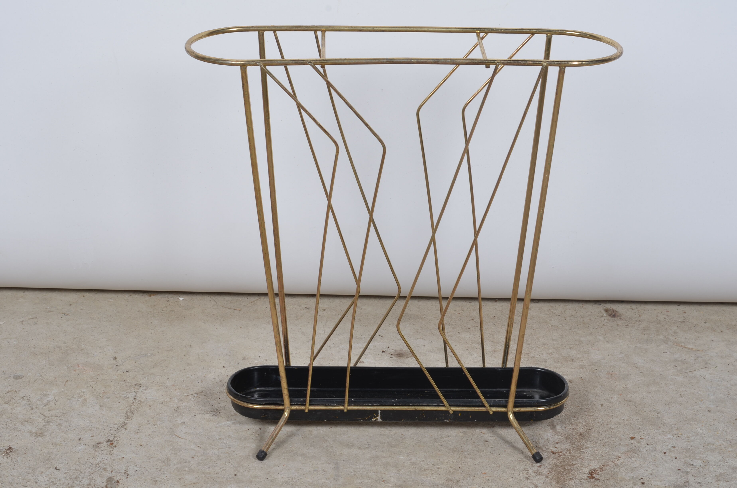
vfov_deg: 18.1
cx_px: 368
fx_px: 1532
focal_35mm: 75
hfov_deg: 27.0
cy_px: 244
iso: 100
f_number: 11
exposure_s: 1/125
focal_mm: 50
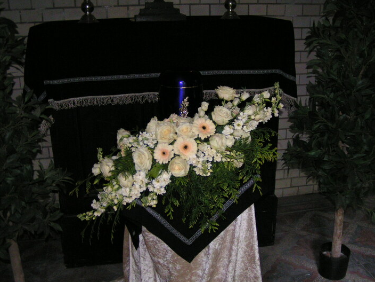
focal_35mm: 40
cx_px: 196
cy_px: 138
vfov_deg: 36.0
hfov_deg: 46.8
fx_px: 433
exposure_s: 1/40
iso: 200
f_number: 2.8
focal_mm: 5.8
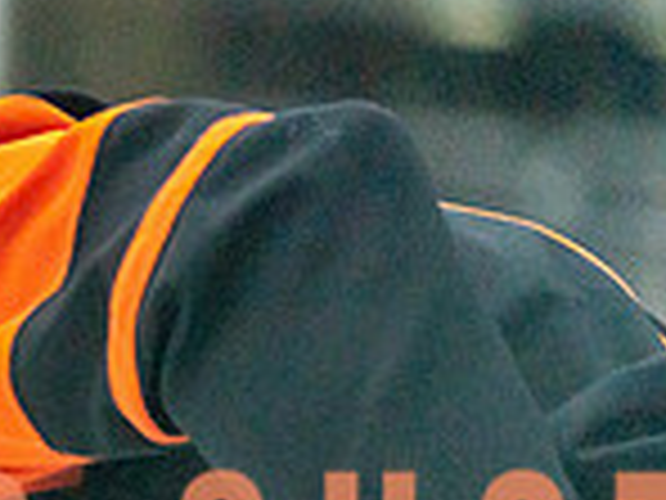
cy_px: 583
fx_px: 12506
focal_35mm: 650
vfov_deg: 2.3
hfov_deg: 3.0
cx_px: -423
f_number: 2.8
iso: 3200
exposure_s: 1/1250
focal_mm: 173
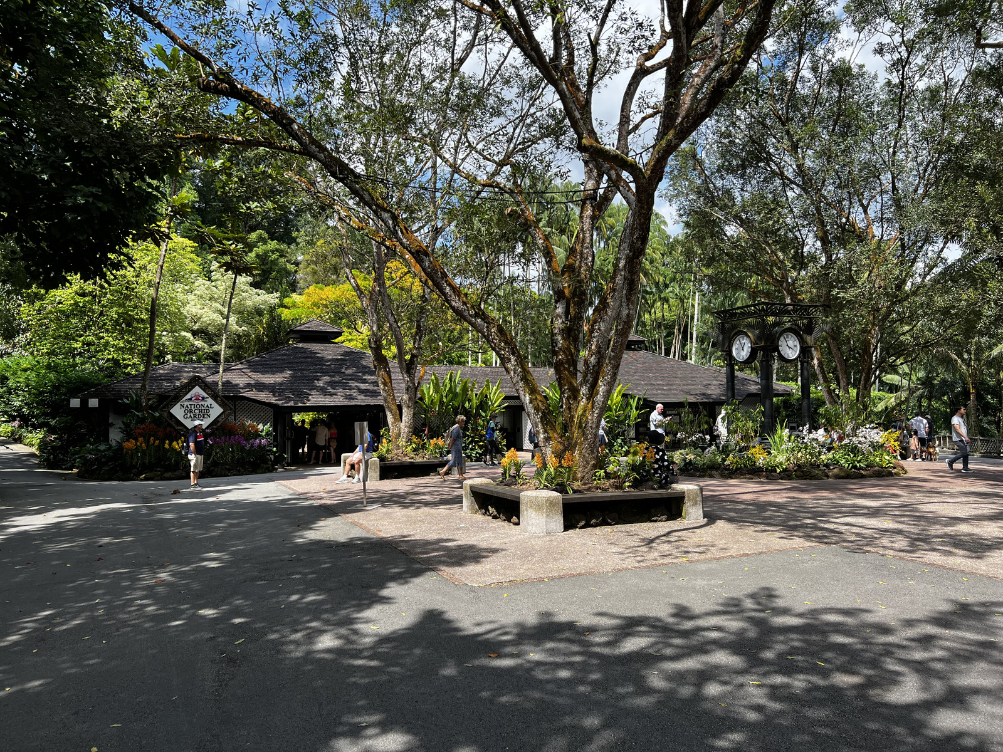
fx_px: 753
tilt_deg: +2.4
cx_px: 502
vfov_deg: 53.1
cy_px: 376
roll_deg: +1.0
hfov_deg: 67.3
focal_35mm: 26
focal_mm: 5.7
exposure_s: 1/1808
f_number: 1.5
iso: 50
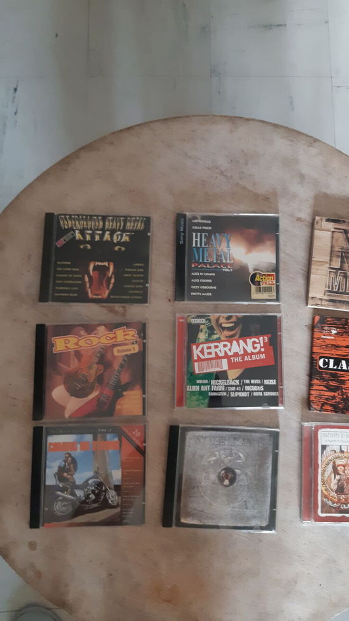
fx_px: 477
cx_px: 233
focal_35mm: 29
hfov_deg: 39.7
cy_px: 304
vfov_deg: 66.1
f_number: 1.7
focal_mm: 3.93
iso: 320
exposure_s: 1/50
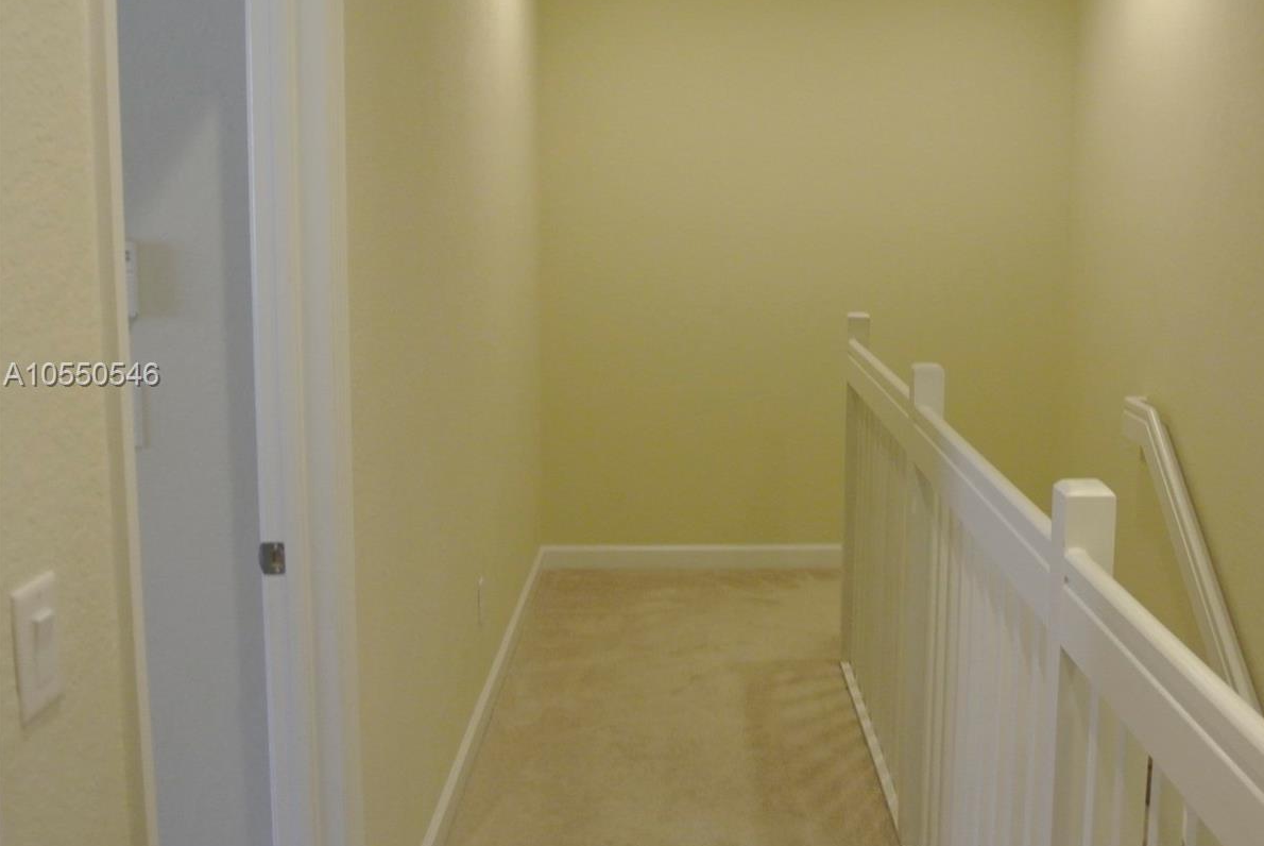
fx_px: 1371
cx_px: 848
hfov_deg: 48.6
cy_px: 376
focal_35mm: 39
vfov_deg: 34.2
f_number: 3.5
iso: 500
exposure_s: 1/30
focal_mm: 11
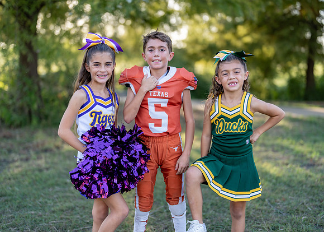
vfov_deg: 27.0
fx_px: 482
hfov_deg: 37.2
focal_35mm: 52
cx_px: 162
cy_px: 116
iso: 100
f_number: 1.2
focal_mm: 50
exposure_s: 1/1000
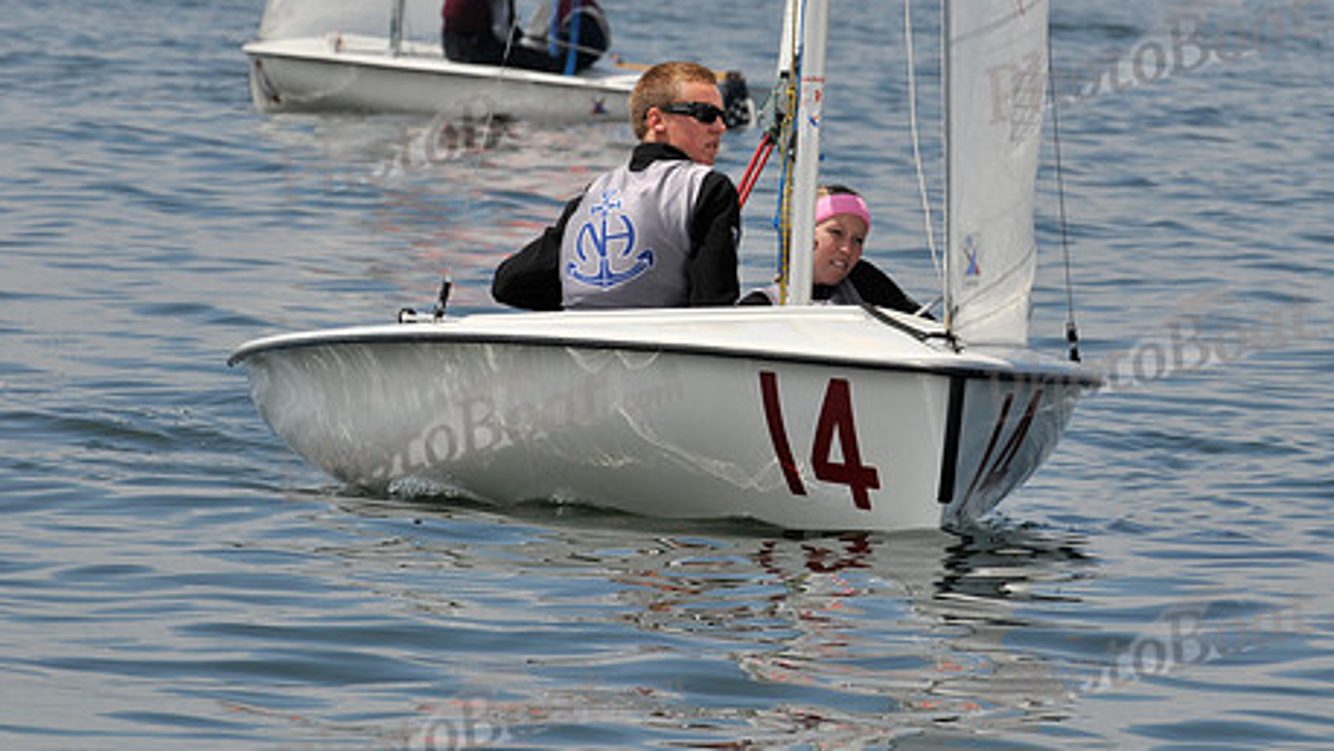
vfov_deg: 4.4
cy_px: 240
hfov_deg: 7.8
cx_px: 833
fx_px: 9837
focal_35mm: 278
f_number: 10
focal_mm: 140
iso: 200
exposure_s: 1/640
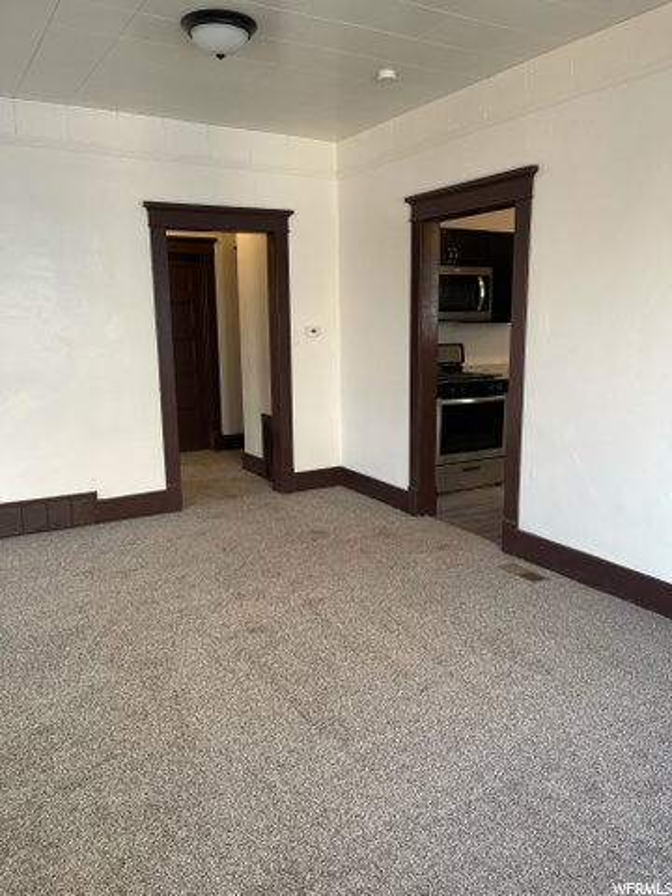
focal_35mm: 26
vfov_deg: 67.3
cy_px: 448
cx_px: 336
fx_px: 673
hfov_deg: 53.1
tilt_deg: -11.5
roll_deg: +1.5
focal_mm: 5.1
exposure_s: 1/102
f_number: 1.6
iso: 125
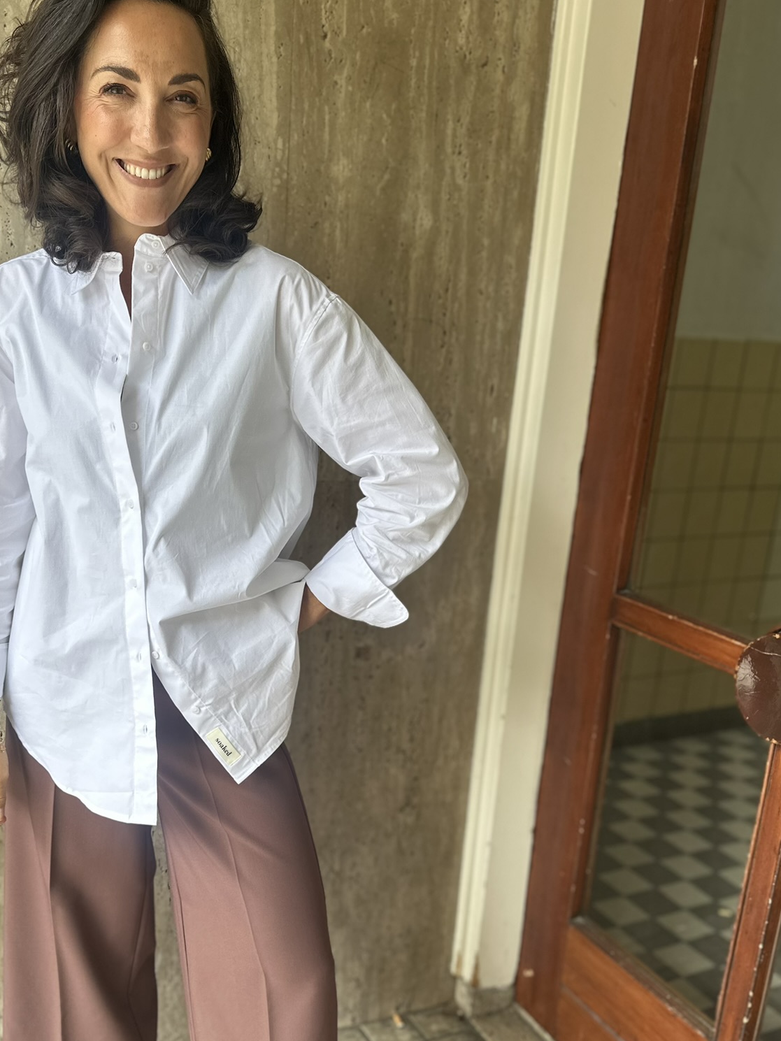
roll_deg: -3.7
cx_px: 330
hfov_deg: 42.8
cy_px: 631
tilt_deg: -17.4
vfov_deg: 54.9
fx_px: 993
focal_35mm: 33
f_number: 1.78
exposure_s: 1/296
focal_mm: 6.86
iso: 80
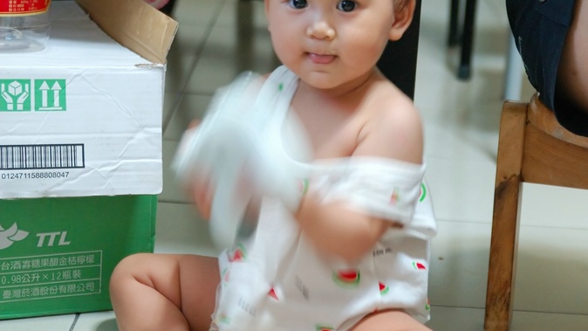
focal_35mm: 105
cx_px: 296
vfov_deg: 11.5
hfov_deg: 20.4
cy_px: 75
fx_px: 1637
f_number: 2.8
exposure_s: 1/15
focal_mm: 44
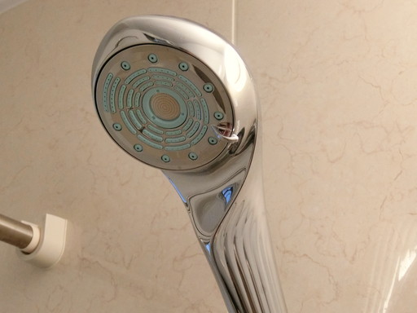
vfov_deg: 33.6
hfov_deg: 43.9
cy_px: 156
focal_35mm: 43
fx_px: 518
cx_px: 208
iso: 400
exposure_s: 1/30
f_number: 3.9
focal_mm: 9.1
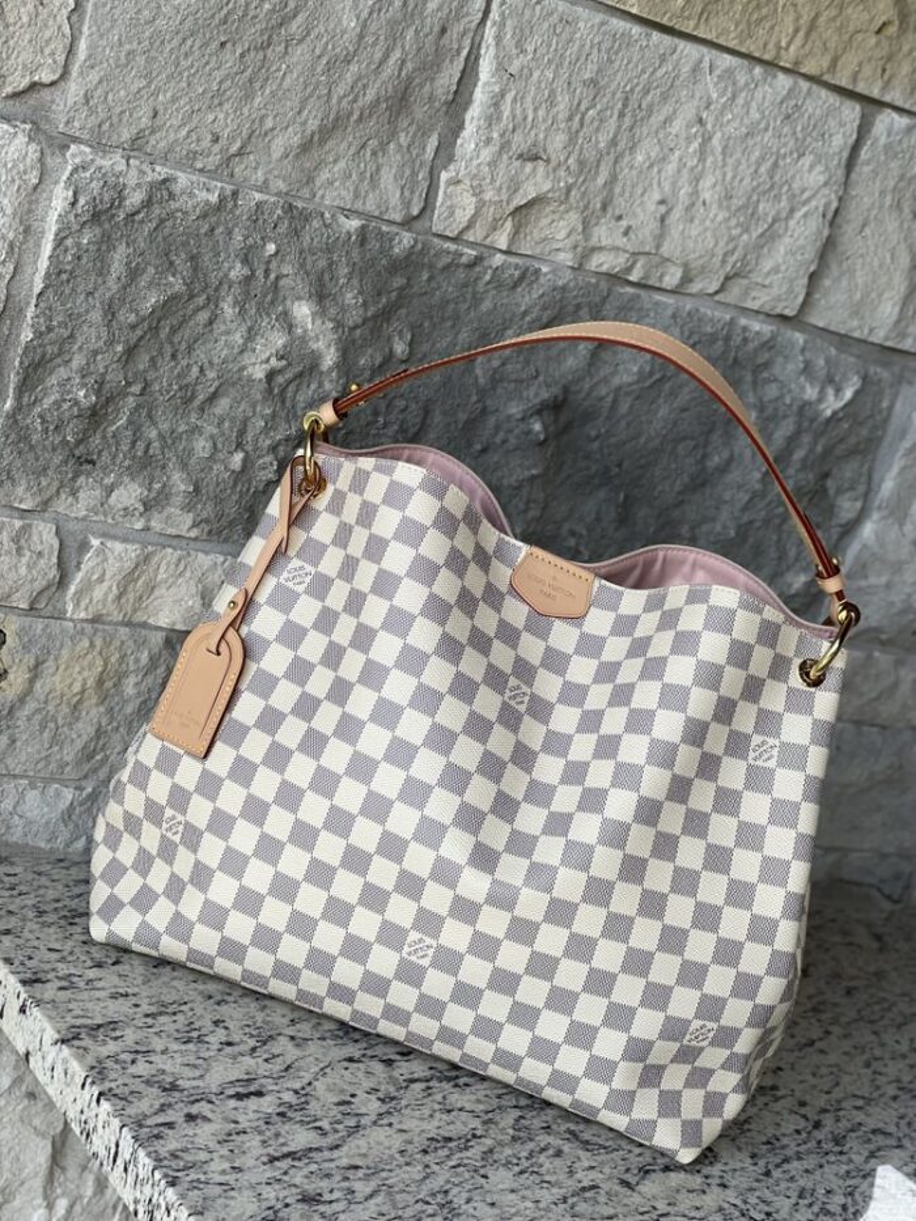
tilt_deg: -13.6
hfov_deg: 22.9
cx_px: 458
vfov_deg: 30.3
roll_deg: -18.9
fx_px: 2258
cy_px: 610
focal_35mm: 64
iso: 25
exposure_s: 1/179
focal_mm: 7.5
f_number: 2.2
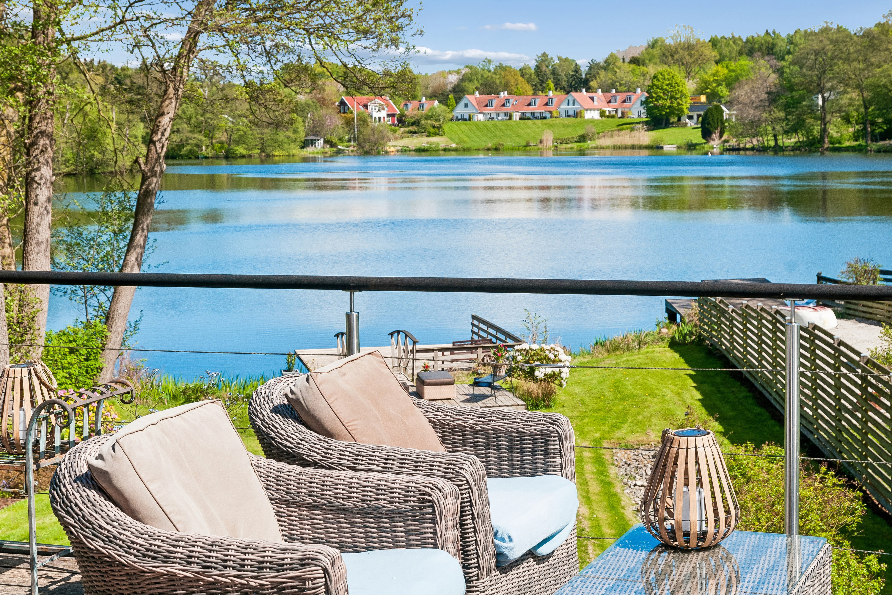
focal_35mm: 63
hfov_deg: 31.9
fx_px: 1561
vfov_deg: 21.6
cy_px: 298
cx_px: 446
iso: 200
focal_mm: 42
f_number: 10
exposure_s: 1/400
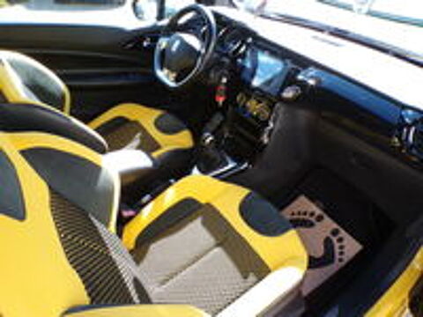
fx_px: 293
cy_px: 158
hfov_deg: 71.6
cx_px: 212
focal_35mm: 24
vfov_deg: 56.8
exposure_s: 1/58
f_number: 4.4
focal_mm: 4.3
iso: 100
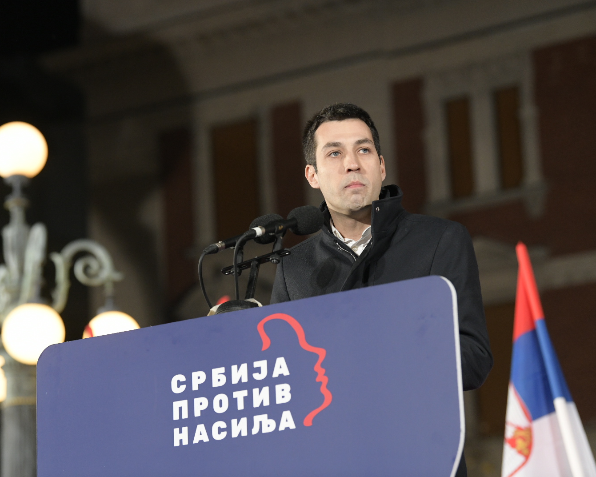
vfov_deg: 11.4
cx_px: 276
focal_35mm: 136
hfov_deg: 14.2
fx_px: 2399
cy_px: 239
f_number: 4
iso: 2500
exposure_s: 1/500
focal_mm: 120
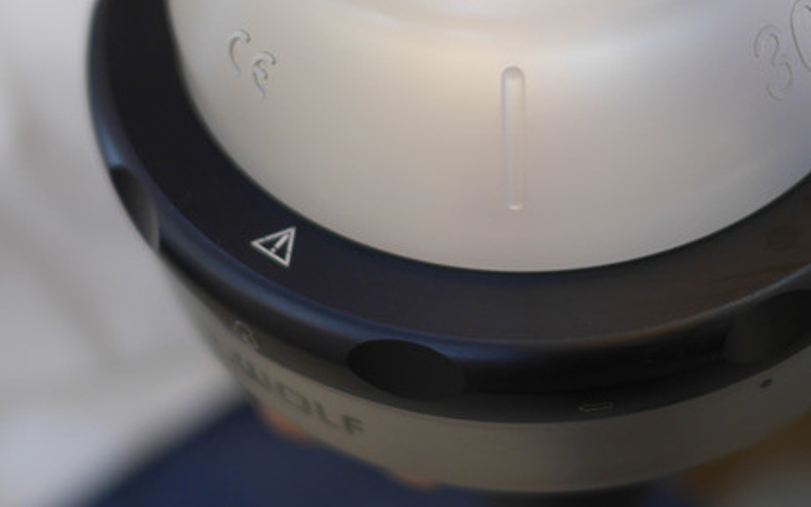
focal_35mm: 69
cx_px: 514
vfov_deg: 18.5
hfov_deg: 29.6
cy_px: 30
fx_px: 1525
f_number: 1.7
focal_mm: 15
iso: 200
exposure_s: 1/80
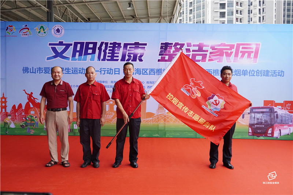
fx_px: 293
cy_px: 98
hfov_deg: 53.1
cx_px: 146
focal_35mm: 36
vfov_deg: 36.9
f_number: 6.3
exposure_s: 1/400
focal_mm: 24
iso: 1000
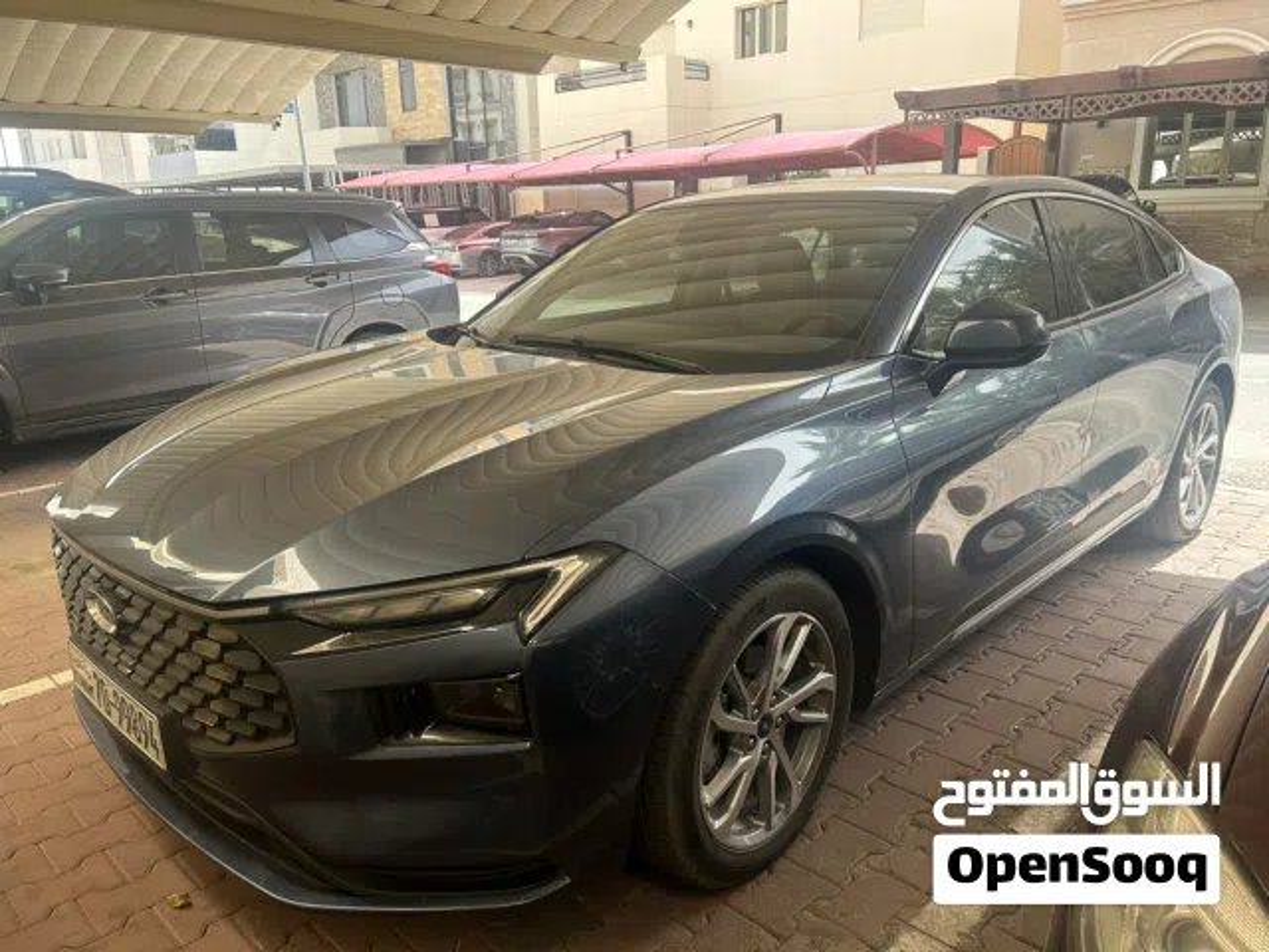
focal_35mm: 26
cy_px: 476
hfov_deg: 67.3
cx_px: 634
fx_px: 953
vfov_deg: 53.1
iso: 50
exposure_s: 1/314
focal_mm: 5.7
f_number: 1.5
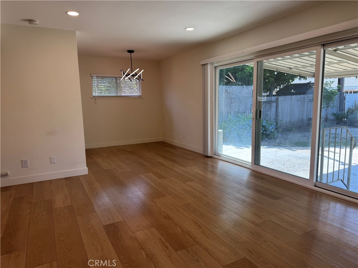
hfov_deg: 71.6
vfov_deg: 56.8
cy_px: 134
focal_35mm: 24
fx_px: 248
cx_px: 179
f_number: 1.78
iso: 64
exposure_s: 1/230
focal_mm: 6.76
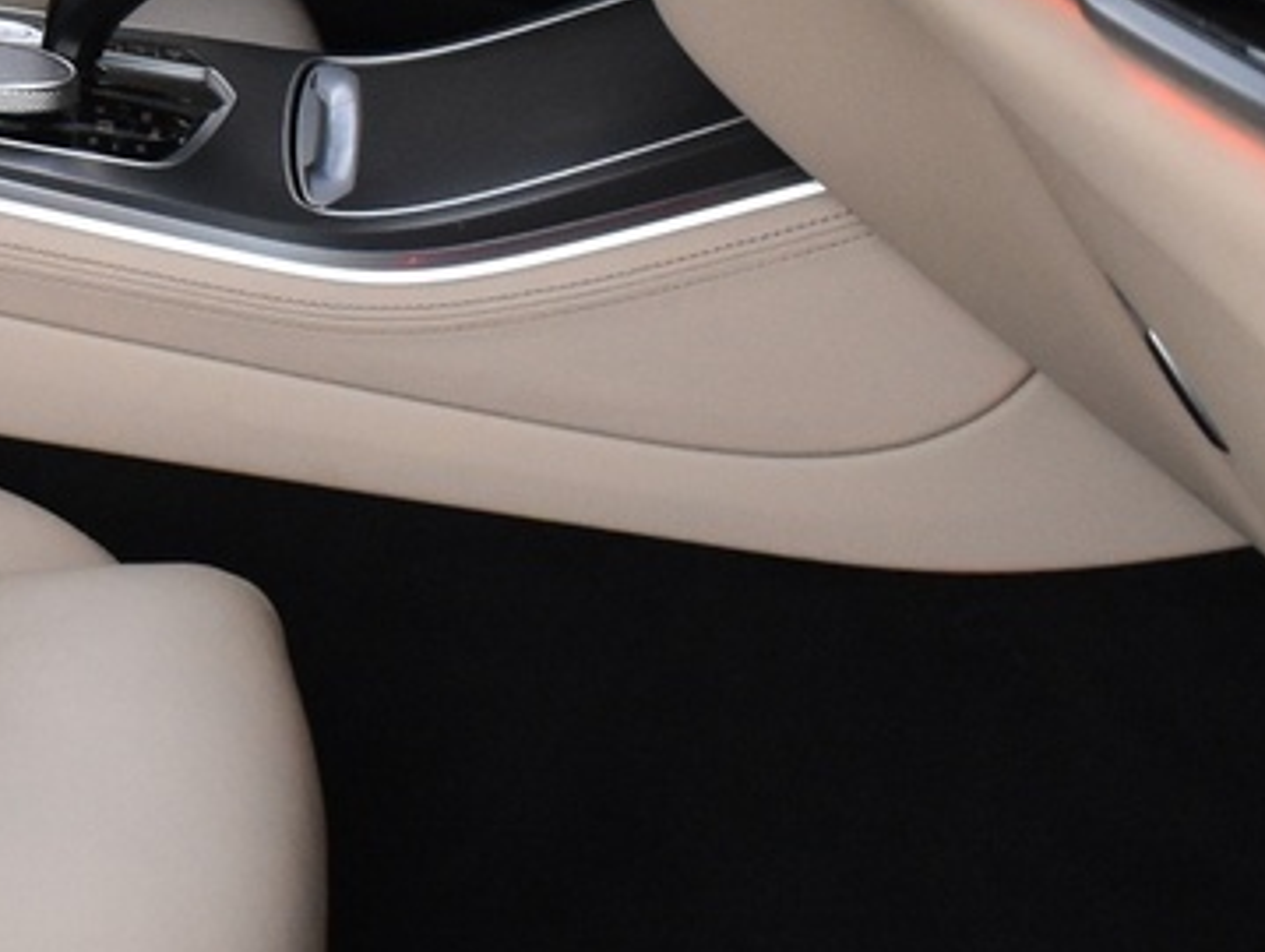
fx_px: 4280
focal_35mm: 117
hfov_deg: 15.7
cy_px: -63
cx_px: -543
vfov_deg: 12.5
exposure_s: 1/30
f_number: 3.5
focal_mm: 18
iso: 1600
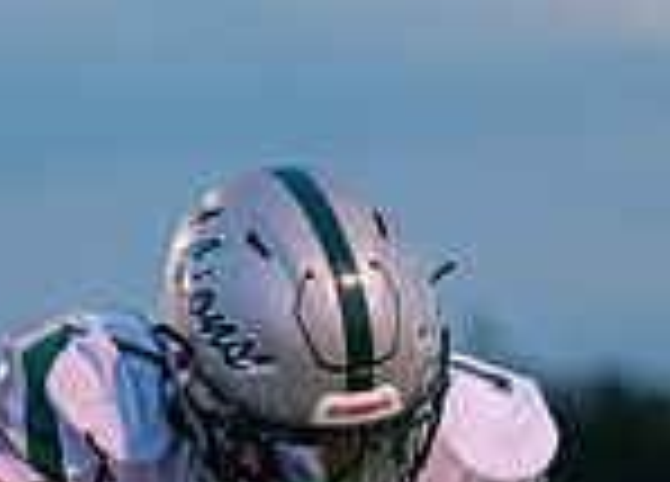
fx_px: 9875
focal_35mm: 518
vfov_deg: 2.8
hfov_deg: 3.9
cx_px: -214
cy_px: 937
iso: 1250
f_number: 2.8
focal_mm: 112
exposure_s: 1/1600
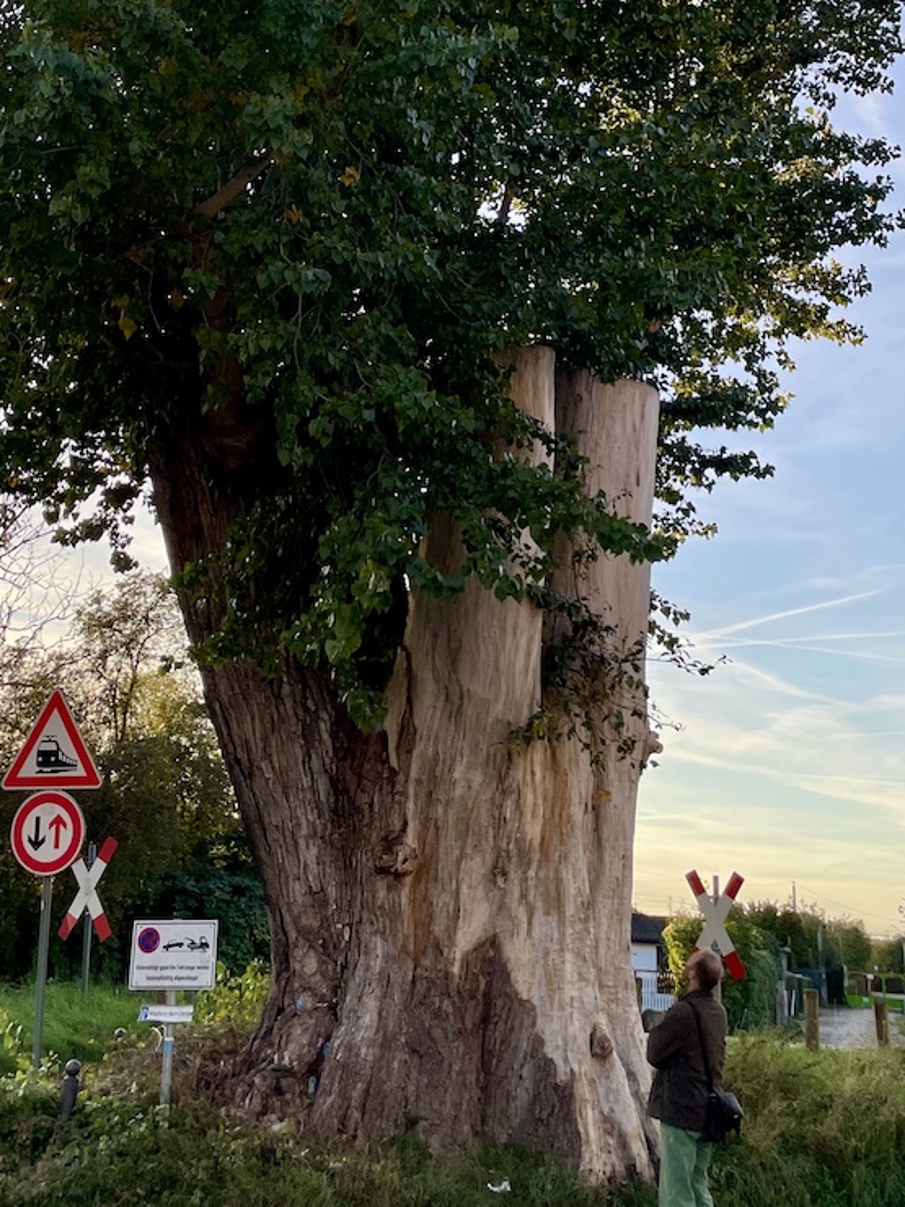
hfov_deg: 32.2
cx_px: 411
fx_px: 1569
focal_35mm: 45
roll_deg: -1.3
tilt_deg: +25.4
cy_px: 241
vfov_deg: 40.4
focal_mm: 4.2
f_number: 1.6
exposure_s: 1/754
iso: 32
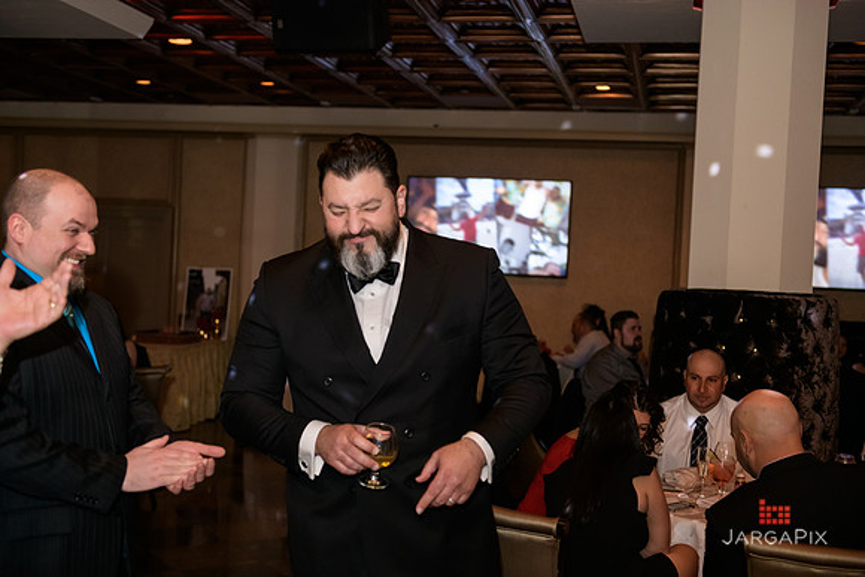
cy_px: 288
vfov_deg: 28.1
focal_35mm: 48
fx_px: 1154
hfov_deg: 41.1
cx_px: 432
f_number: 3.2
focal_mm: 48
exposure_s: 1/125
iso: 1600
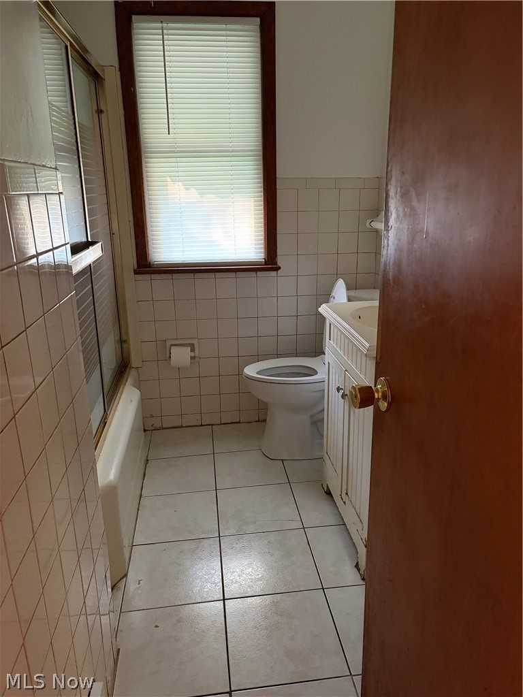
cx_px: 262
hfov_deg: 53.1
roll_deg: +1.1
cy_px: 348
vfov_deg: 67.3
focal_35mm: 26
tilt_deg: -16.1
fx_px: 524
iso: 640
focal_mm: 5.96
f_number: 1.6
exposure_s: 1/40
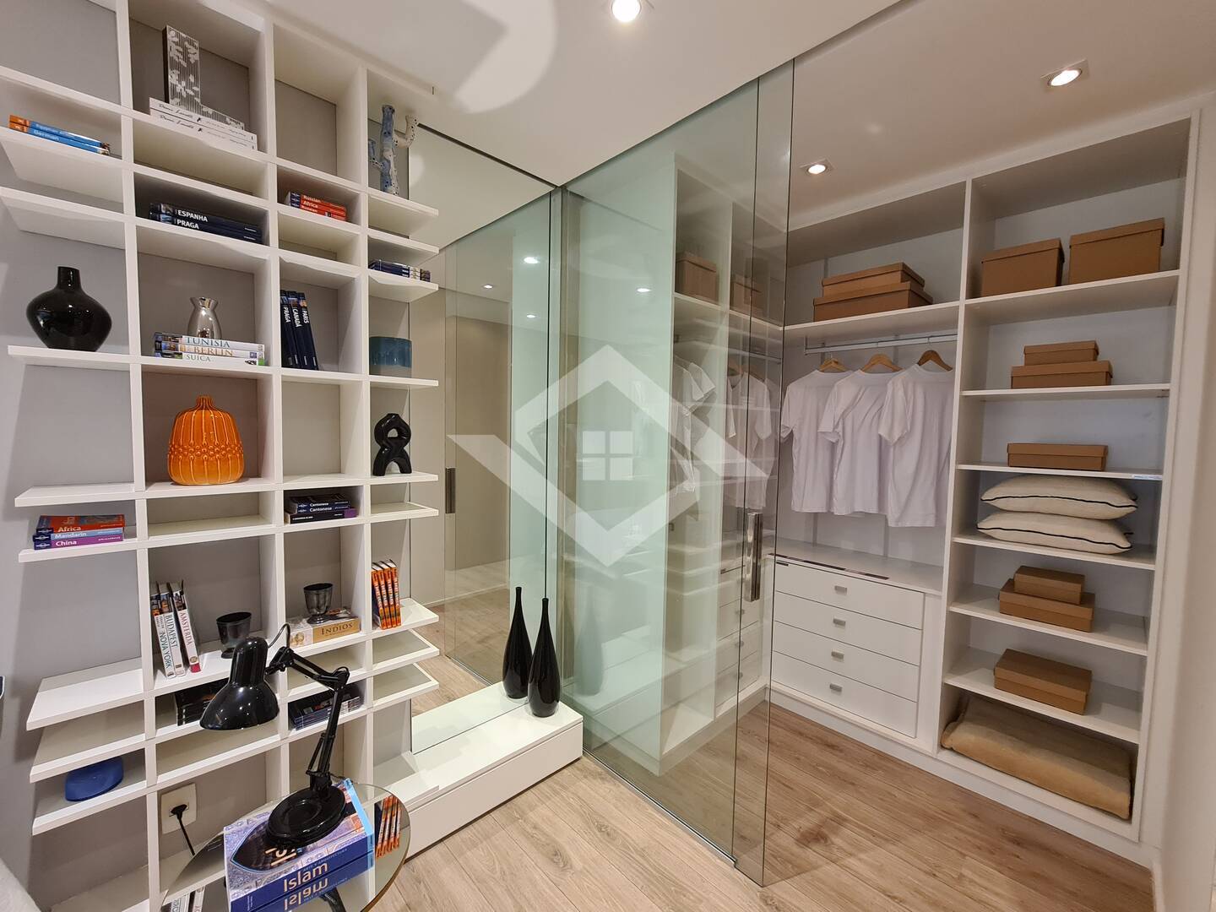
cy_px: 456
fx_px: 457
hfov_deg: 106.2
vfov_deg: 89.9
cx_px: 608
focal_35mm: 13
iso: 400
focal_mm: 2.2
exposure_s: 1/40
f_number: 2.2
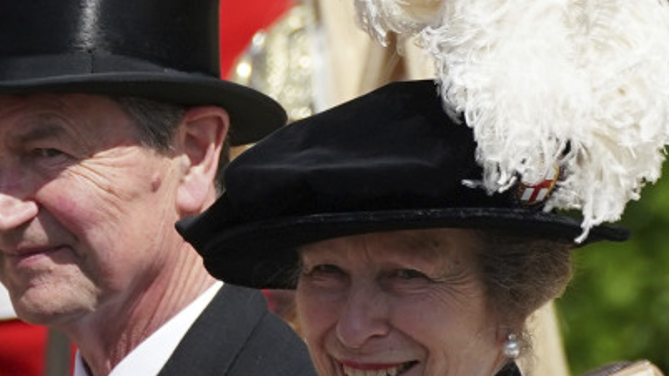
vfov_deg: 1.6
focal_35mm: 773
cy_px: 316
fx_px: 13711
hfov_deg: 2.8
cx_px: 95
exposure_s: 1/2000
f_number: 5.6
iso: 400
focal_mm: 247
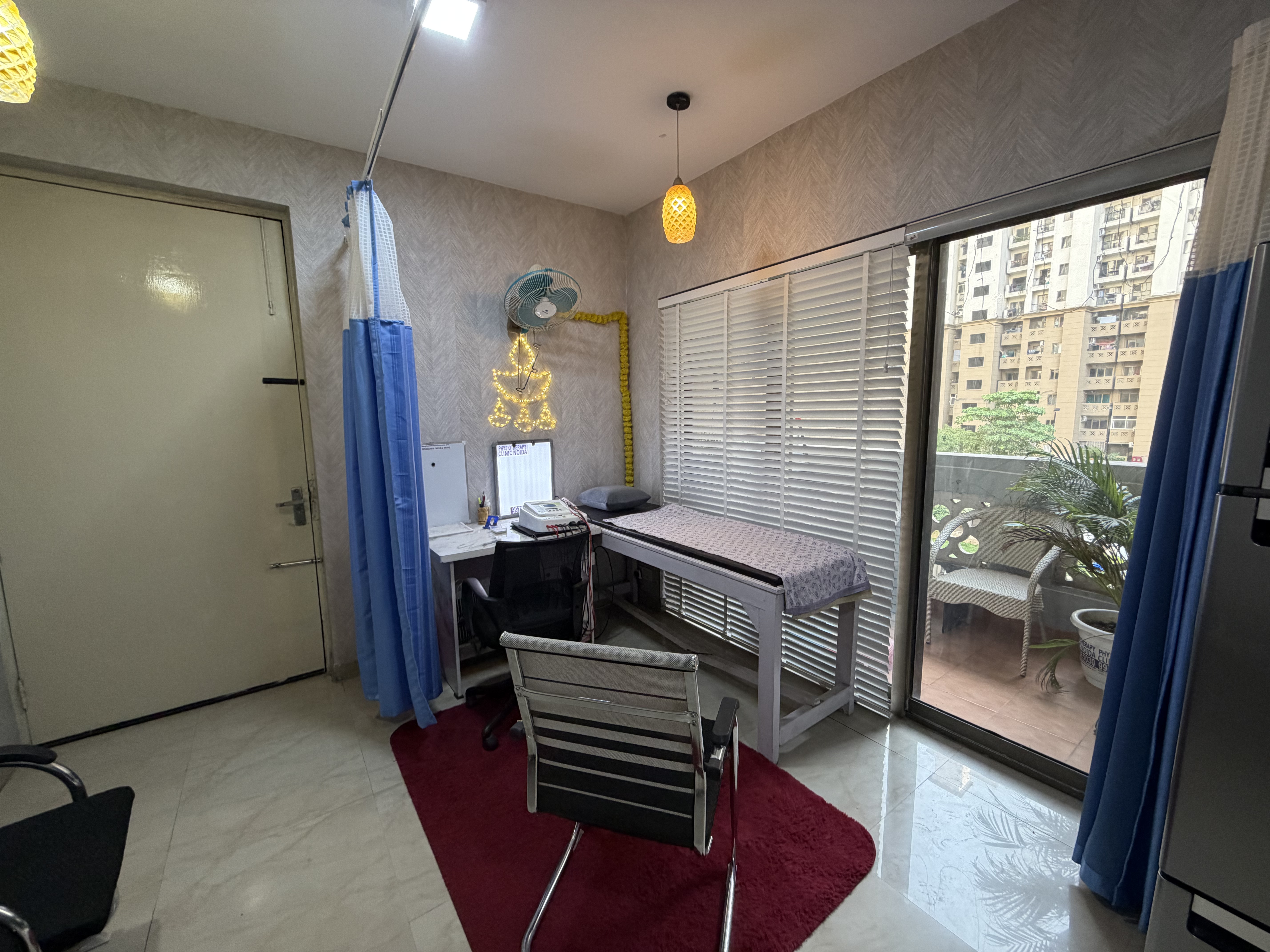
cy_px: 476
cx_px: 635
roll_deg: +1.7
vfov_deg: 85.7
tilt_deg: -7.8
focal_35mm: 14
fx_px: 514
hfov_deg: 102.1
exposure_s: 1/100
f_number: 2.2
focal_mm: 2.22
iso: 320
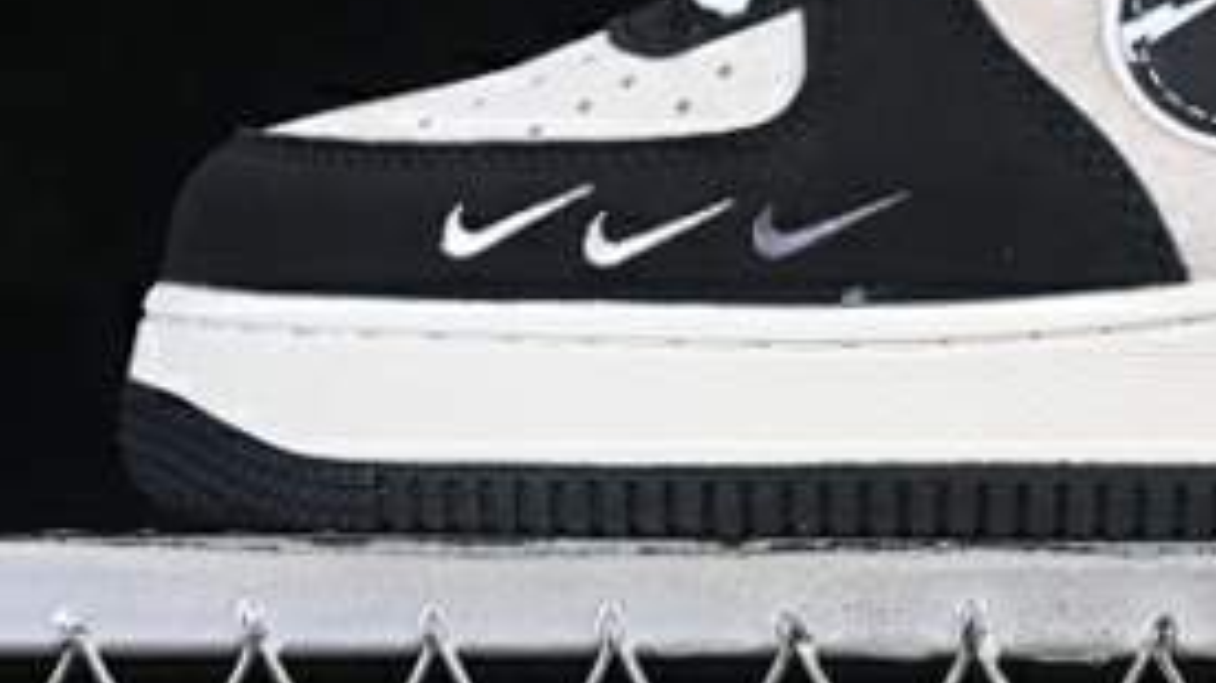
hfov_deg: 10.3
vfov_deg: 5.8
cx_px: 1251
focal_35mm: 208
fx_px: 6704
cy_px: -128
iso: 160
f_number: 7.1
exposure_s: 1/80
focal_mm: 50
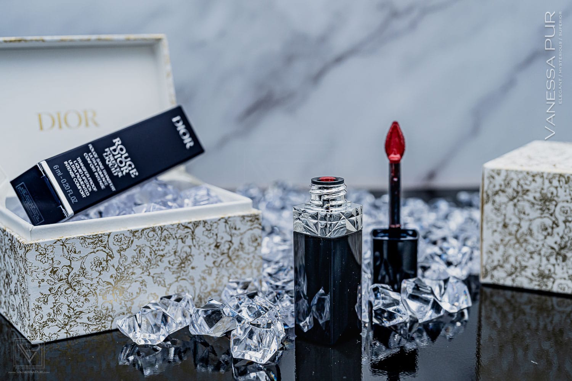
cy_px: 200
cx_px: 300
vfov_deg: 25.5
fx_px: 843
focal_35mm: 53
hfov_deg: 37.5
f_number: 7.1
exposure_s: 1/250
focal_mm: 50
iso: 200
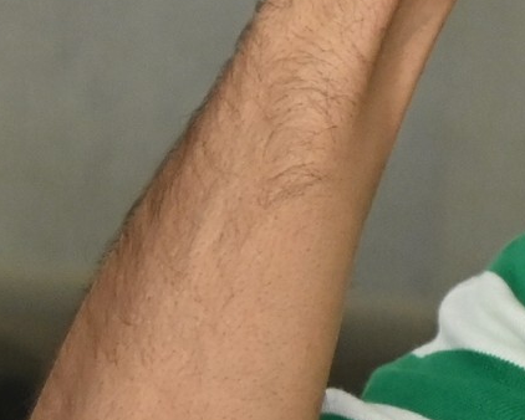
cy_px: 187
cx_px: 1029
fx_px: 4477
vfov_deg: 5.4
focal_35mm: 288
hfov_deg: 6.5
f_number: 4
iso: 2500
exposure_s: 1/200
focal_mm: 38
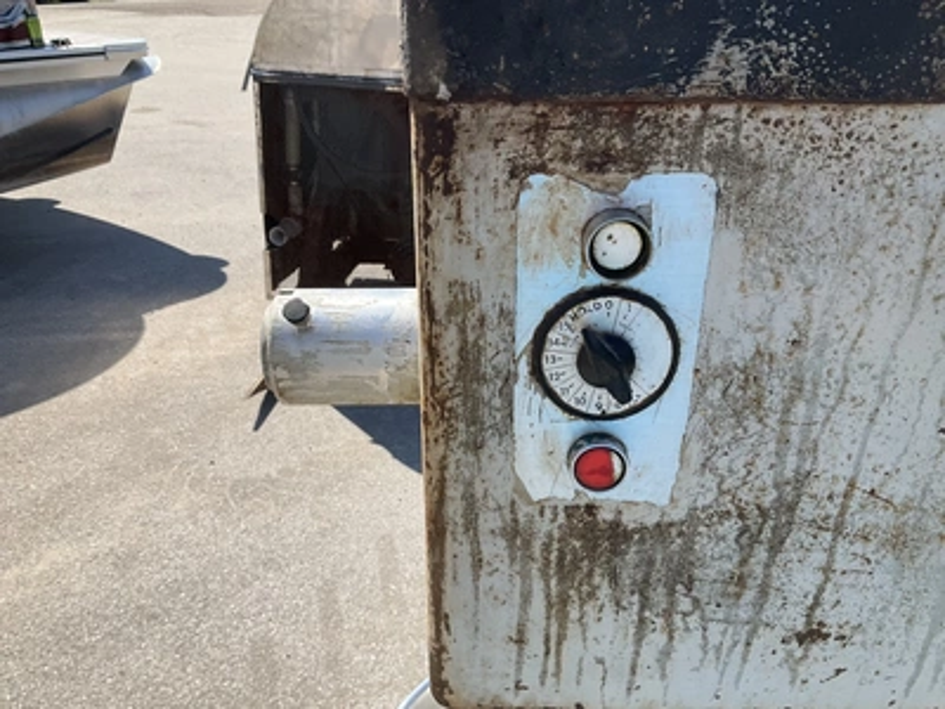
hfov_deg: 61.7
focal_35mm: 29
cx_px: 472
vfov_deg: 48.2
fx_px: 792
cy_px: 354
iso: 25
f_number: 1.8
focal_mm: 3
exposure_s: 1/1098
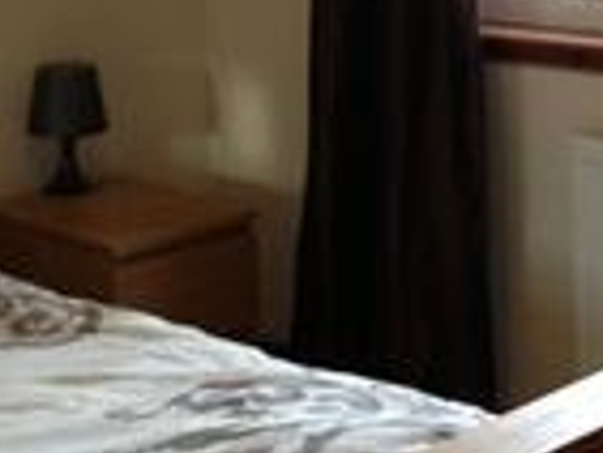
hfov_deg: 19.8
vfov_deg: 14.4
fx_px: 1726
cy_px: -132
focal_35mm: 99
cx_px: 205
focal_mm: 4.28
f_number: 2.4
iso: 100
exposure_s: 1/20
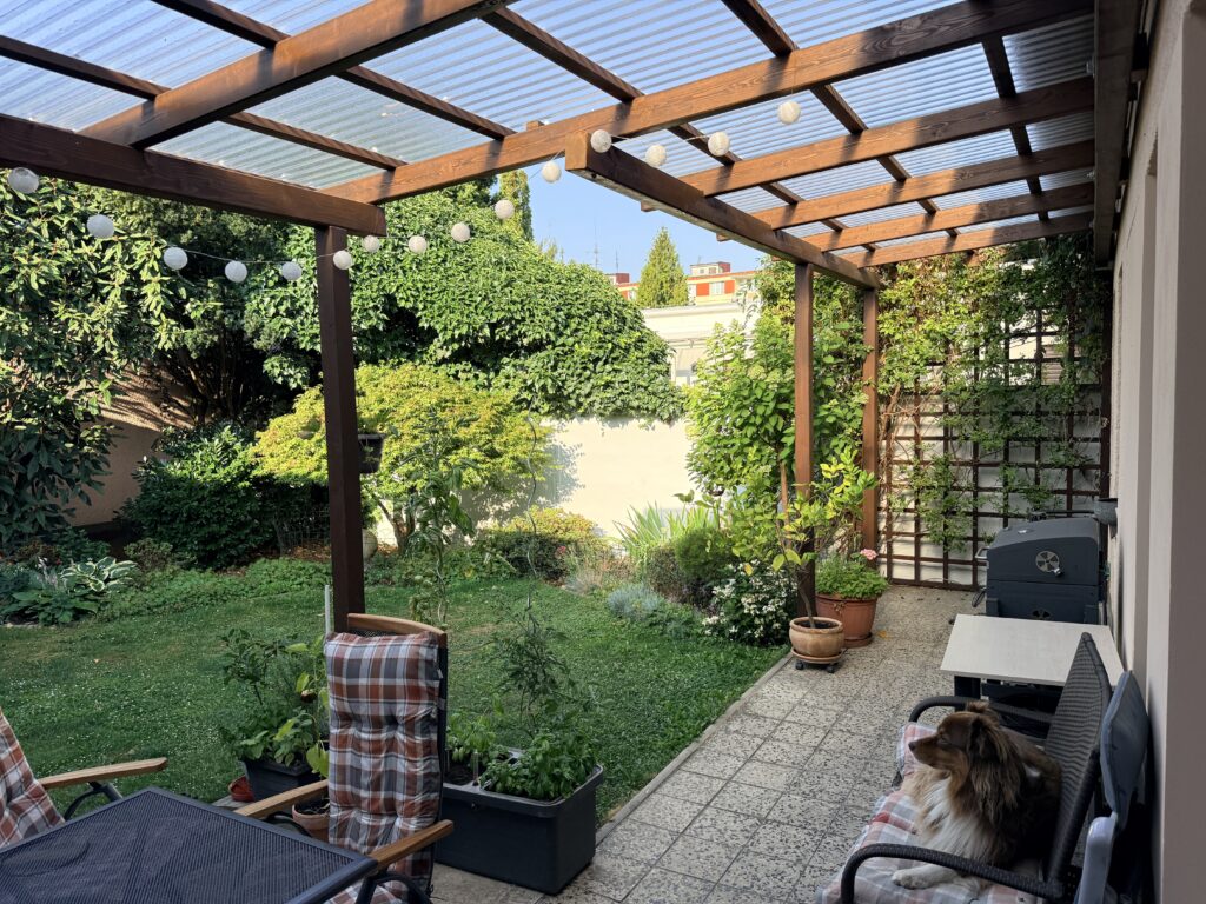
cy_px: 452
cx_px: 603
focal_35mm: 24
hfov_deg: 71.6
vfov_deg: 56.8
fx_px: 836
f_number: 1.78
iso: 100
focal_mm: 6.76
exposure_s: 1/1361
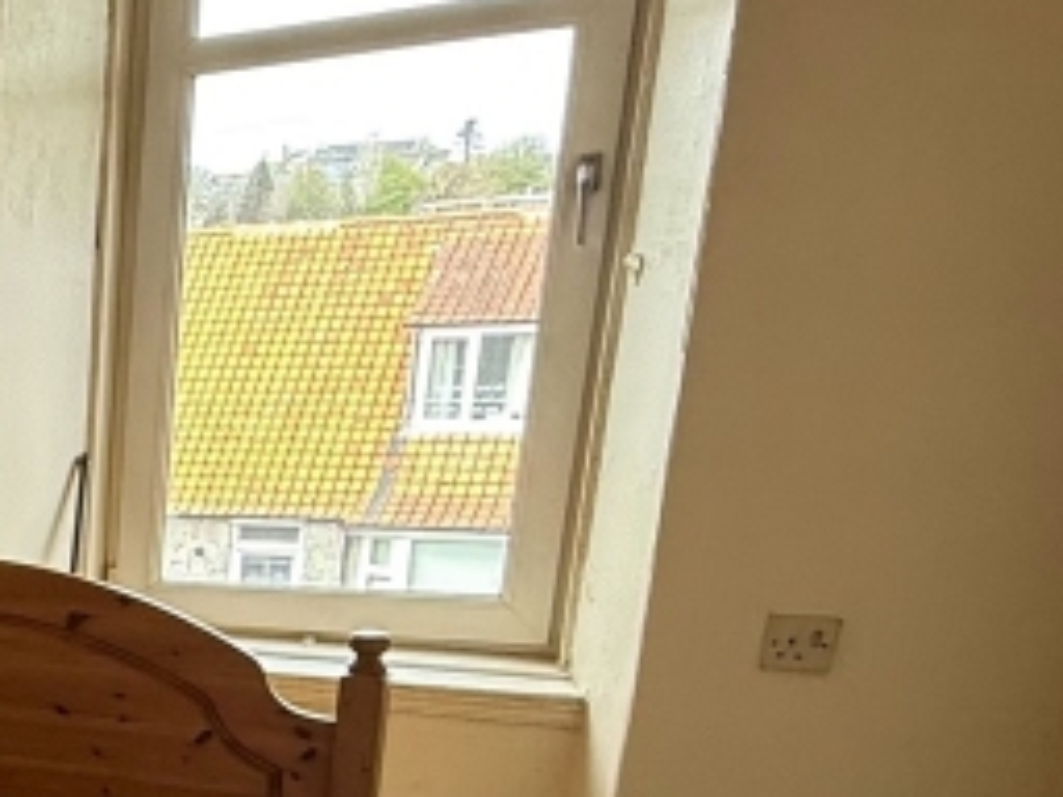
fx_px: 1720
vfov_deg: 24.7
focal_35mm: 56
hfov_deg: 25.5
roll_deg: +3.4
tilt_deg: -16.4
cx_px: -548
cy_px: 818
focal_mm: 2.22
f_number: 2.2
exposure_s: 1/99
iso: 125
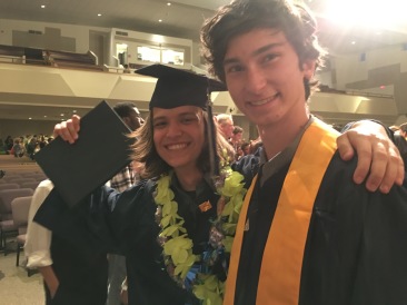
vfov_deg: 48.2
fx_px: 341
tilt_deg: +0.2
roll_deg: -0.3
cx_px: 204
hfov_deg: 61.7
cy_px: 152
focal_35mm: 29
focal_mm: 4.15
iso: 400
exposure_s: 1/15
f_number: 2.2
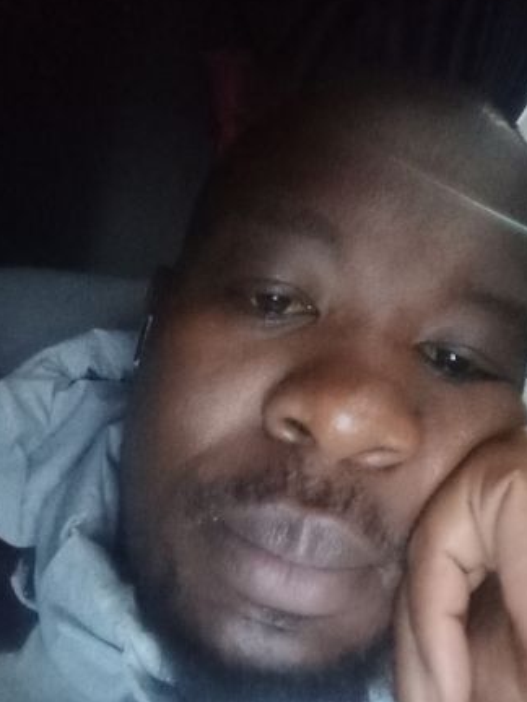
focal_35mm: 30
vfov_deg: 60.0
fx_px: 609
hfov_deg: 46.8
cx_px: 283
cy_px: 340
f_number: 2.2
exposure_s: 1/10
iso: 3296
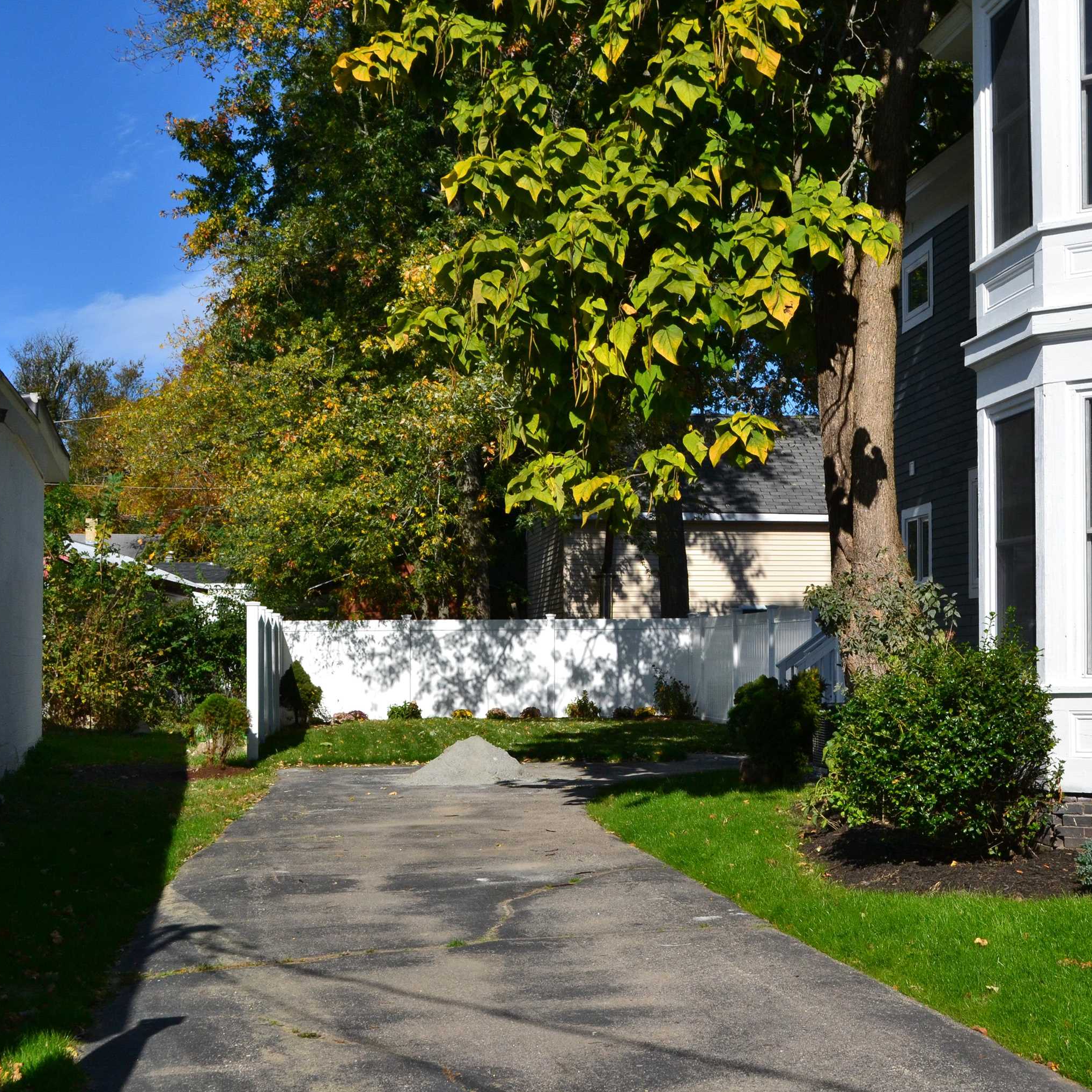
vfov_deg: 34.0
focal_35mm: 50
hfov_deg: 33.5
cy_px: 546
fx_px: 1785
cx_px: 781
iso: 320
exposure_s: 1/500
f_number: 11
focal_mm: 26
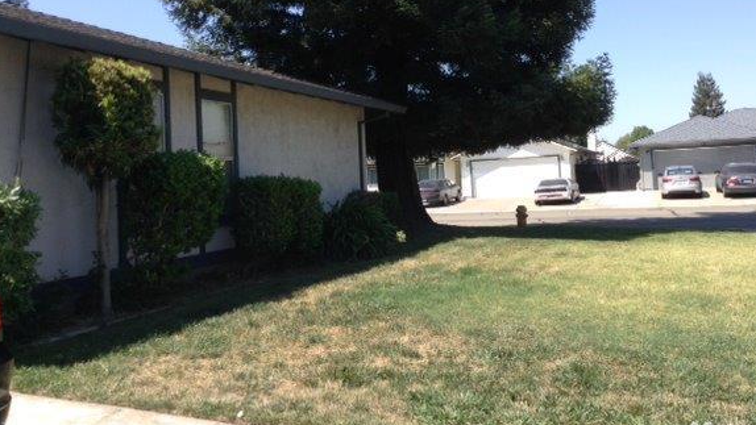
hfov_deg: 50.5
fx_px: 802
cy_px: 133
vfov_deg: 29.5
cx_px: 396
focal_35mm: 40
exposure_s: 1/579
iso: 32
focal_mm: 3.3
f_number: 2.4
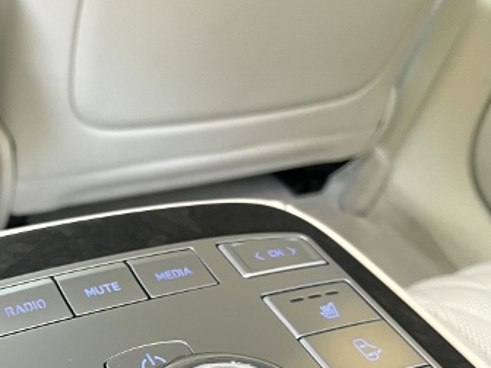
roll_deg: -6.7
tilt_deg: -44.9
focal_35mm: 51
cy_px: 340
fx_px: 723
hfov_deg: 35.9
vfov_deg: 27.4
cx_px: 80
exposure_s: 1/60
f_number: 1.6
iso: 125
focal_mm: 4.2
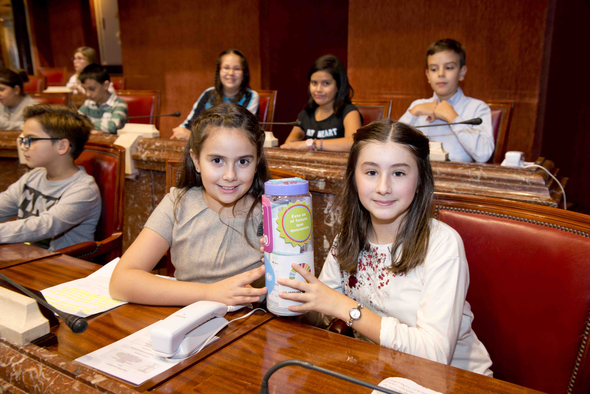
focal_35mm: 32
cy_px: 197
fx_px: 525
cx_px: 295
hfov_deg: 58.7
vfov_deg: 41.1
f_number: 4
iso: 800
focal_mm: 32
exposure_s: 1/40
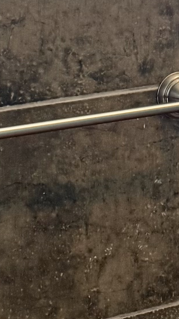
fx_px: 1139
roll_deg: +2.6
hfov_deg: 8.9
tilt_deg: -6.1
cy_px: 70
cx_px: 212
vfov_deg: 15.8
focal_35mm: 135
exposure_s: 1/74
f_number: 1.78
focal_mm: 6.76
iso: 200
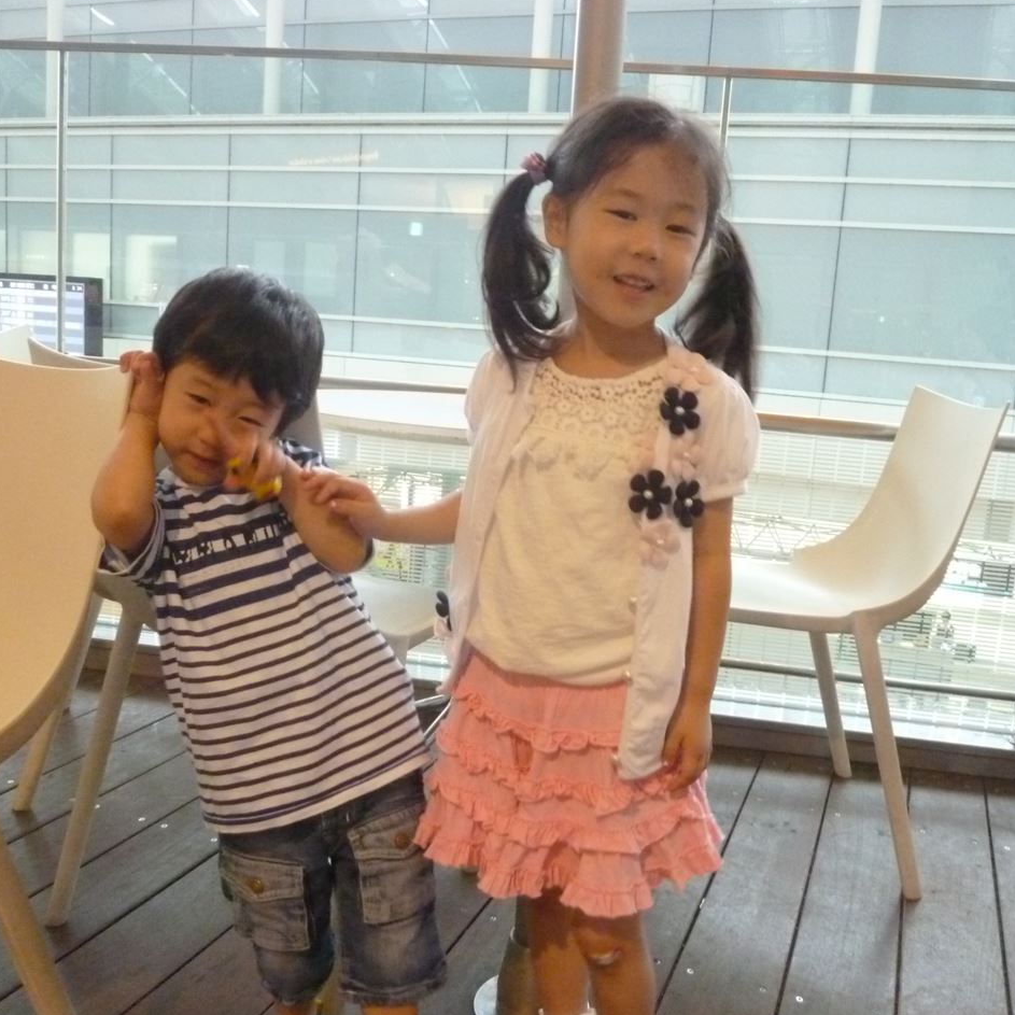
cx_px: 562
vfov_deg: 54.0
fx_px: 995
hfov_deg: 53.9
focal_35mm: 30
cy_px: 509
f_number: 2.8
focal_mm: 4.5
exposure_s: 1/30
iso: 800
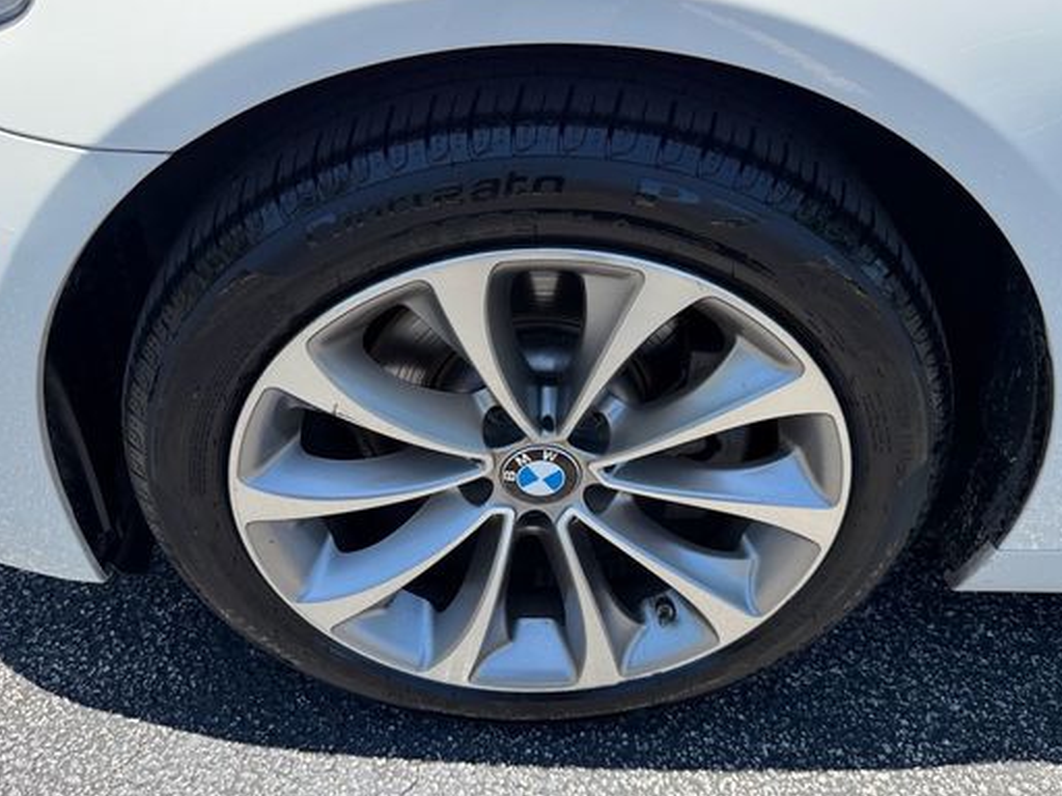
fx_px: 920
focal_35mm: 30
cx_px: 546
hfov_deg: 60.0
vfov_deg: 46.8
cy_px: 377
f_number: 1.78
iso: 100
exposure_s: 1/1727
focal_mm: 6.76
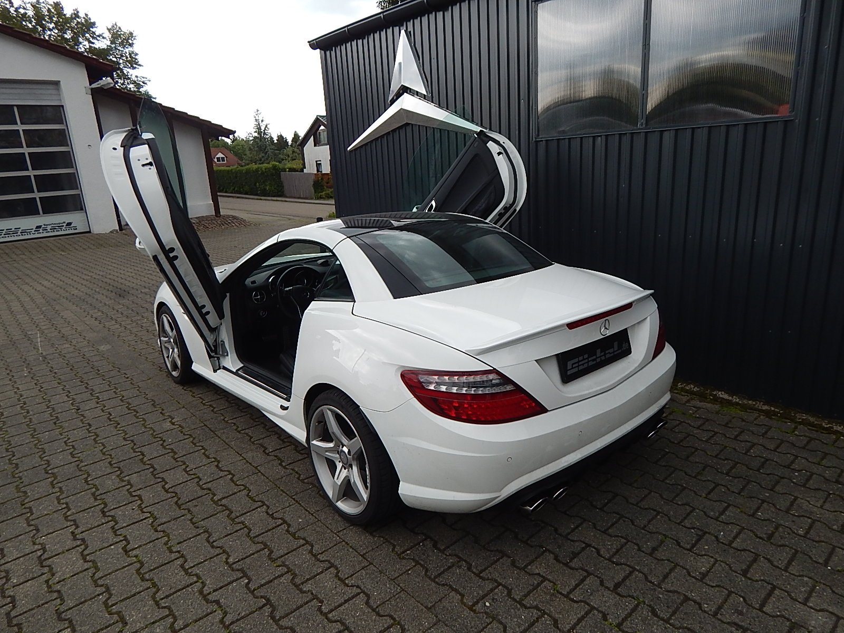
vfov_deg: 61.1
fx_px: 536
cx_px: 422
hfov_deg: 76.4
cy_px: 316
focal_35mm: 22
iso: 125
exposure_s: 1/400
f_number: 3
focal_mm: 4
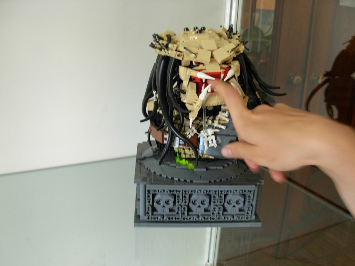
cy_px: 133
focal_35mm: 38
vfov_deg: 37.7
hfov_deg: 49.0
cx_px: 178
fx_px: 390
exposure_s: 1/11.3
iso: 79
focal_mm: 6.3
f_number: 2.9
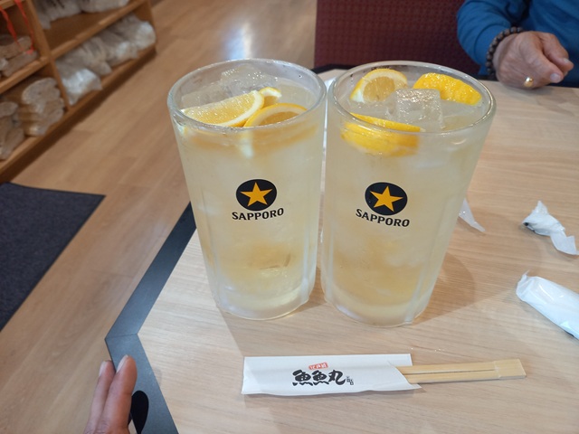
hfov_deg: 69.4
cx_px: 290
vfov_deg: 54.9
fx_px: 418
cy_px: 217
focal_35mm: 25
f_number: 1.8
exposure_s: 1/60
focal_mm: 4.65
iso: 160
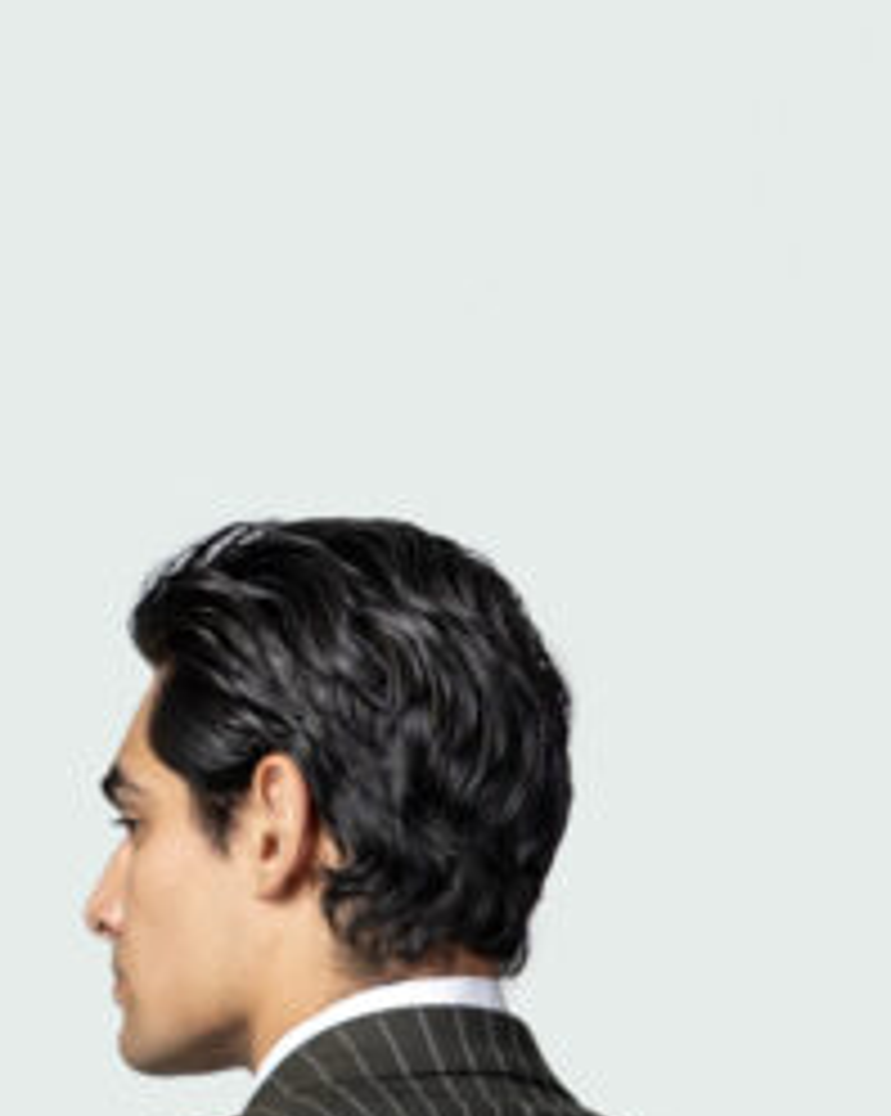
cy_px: 2282
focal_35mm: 167
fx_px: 5512
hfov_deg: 9.2
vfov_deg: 10.5
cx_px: 202
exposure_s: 1/100
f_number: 2.8
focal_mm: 28
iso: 100
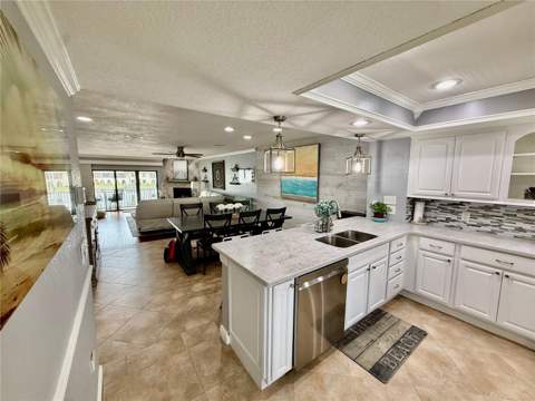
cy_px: 200
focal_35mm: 14
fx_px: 216
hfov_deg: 102.1
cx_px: 268
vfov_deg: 85.7
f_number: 2.2
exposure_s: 1/120
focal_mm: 2.22
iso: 250
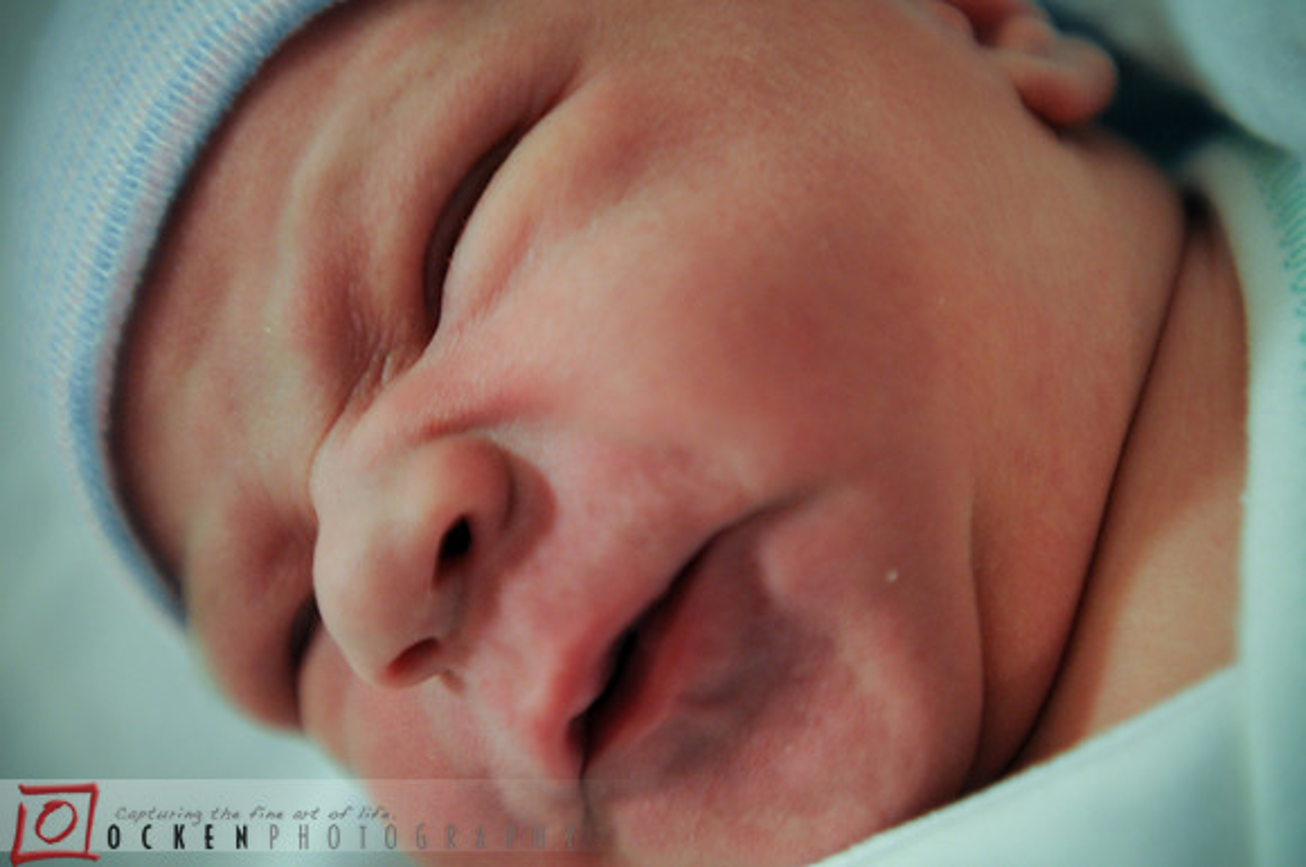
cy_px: 434
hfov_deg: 37.9
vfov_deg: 25.7
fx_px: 1902
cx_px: 653
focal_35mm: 52
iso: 800
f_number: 2.8
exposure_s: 1/25
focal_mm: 35
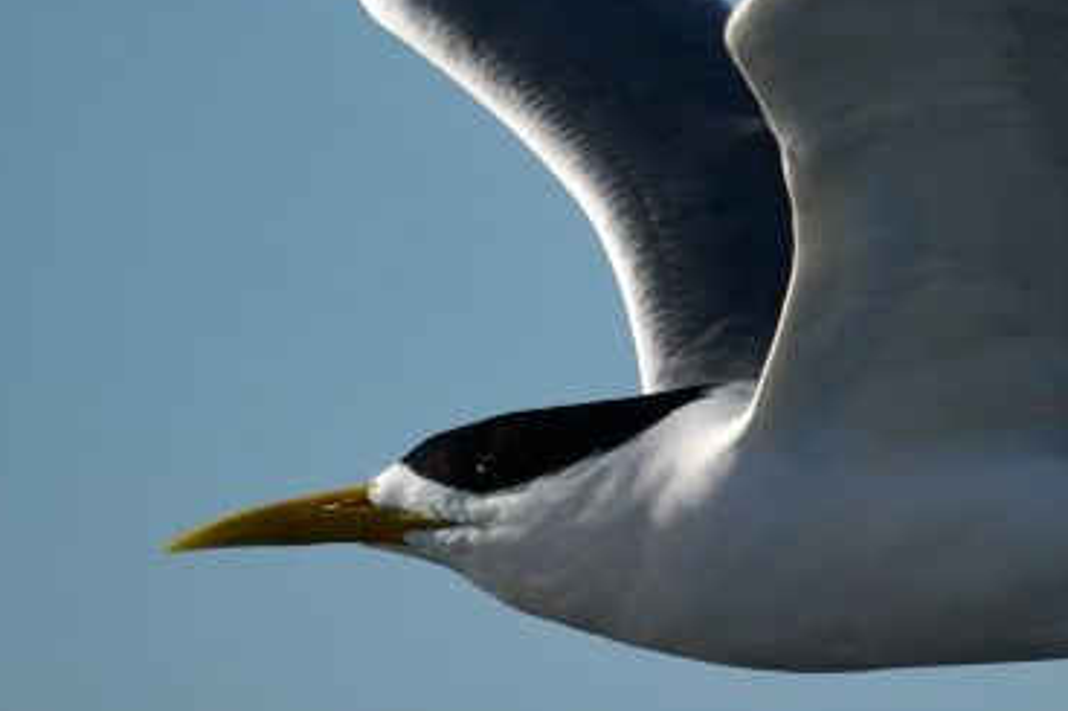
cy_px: 89
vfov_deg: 1.1
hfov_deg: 1.6
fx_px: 38666
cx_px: 937
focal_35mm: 1304
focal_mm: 600
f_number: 6.3
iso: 720
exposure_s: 1/8000
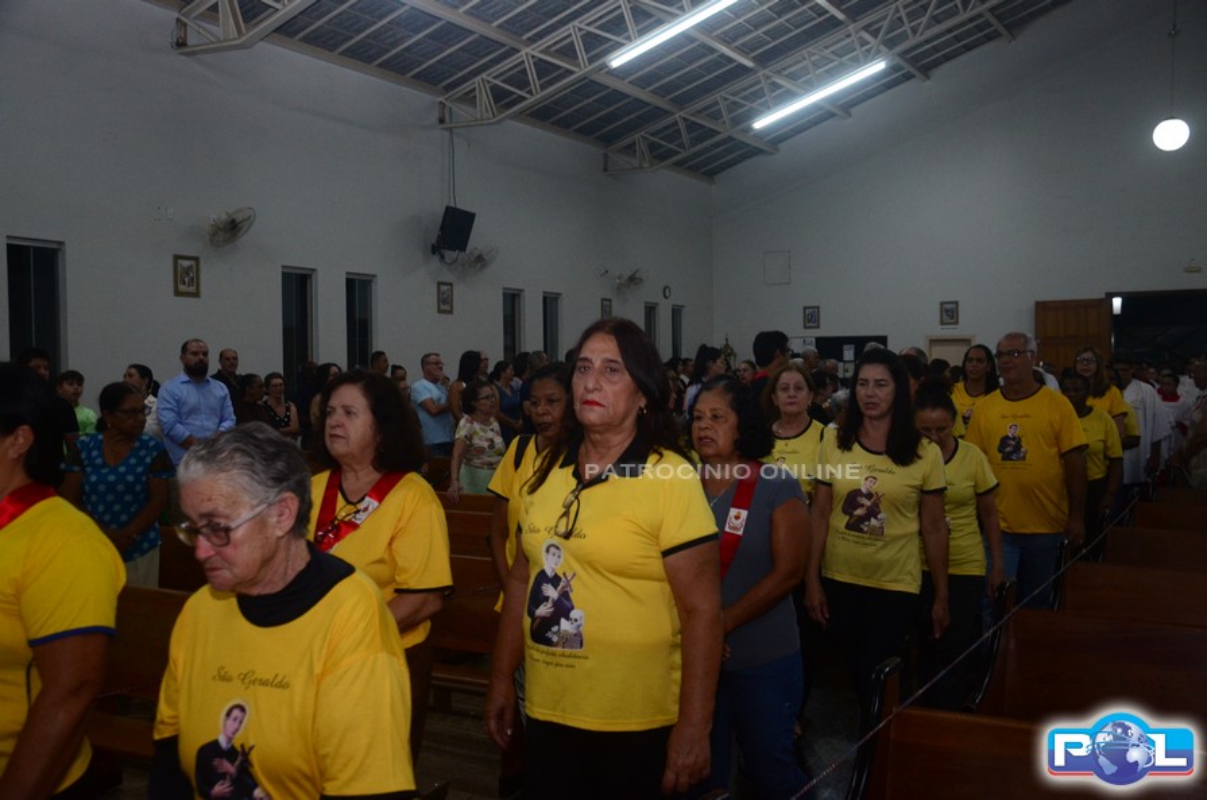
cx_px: 604
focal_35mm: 36
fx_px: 1205
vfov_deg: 36.7
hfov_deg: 53.2
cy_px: 400
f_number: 5
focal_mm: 24
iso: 1250
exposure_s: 1/200
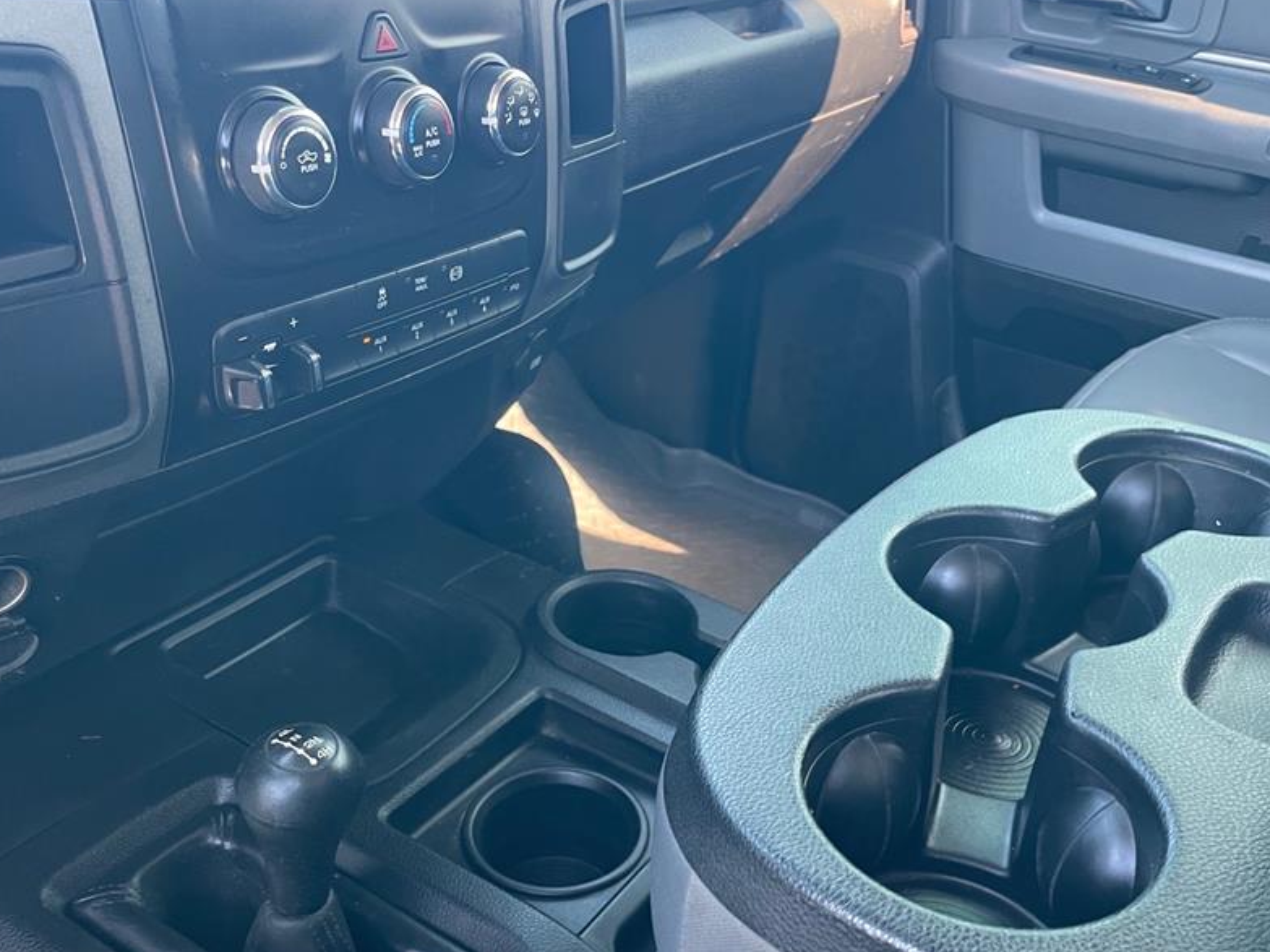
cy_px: 577
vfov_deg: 41.6
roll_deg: -9.7
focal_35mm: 34
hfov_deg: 53.9
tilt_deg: -36.0
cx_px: 701
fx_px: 1247
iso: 160
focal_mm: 4.2
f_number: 1.6
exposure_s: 1/60
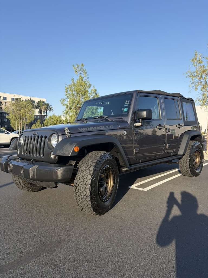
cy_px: 139
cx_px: 104
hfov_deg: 53.1
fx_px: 208
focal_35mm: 26
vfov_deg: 67.3
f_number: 1.6
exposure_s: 1/1484
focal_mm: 5.96
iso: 50
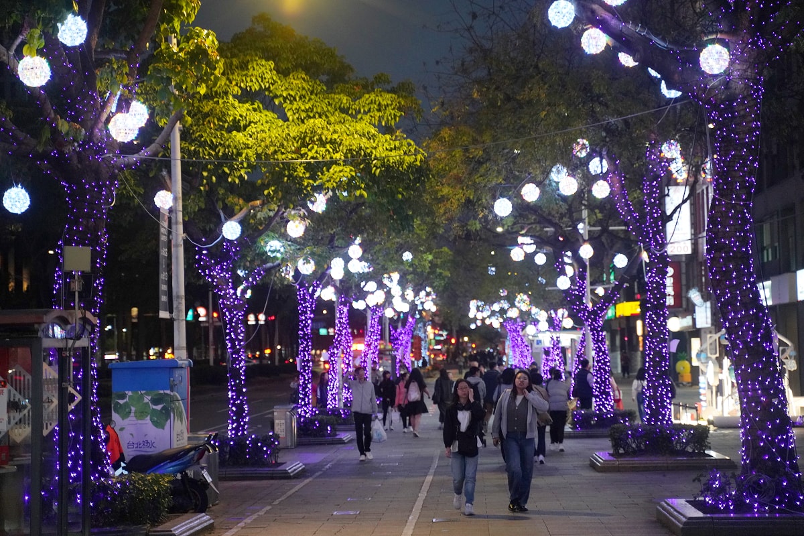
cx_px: 402
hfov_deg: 27.0
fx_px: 1675
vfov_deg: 18.2
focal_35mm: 75
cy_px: 268
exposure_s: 1/160
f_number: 2.8
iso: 3200
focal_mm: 75
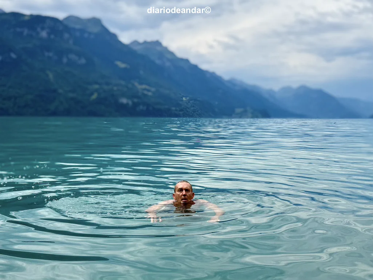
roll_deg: -0.2
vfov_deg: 56.8
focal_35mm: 24
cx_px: 186
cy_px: 140
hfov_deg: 71.6
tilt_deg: -1.1
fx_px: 259
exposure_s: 1/9091
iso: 80
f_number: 1.78
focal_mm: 6.76
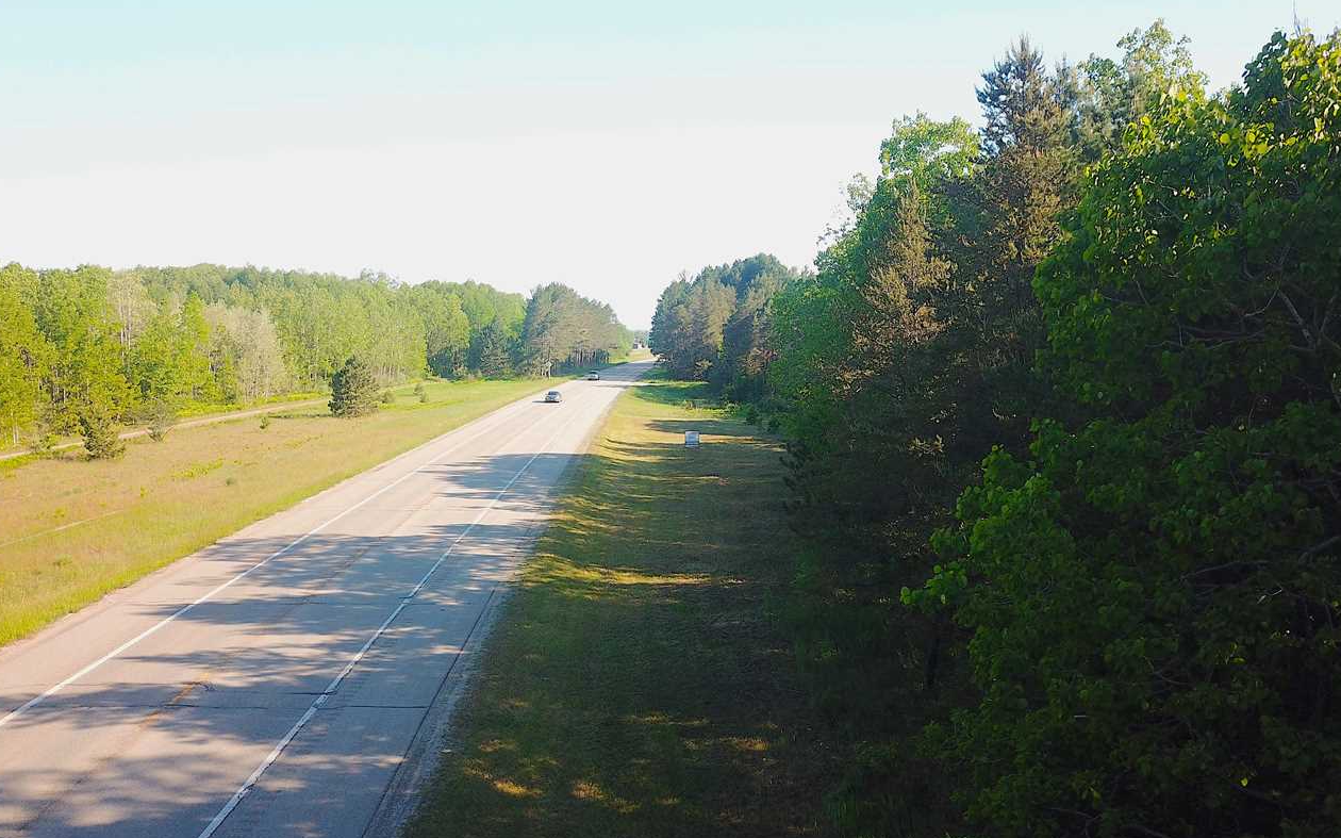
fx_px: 1023
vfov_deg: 44.3
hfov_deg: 66.5
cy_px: 503
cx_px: 668
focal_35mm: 28
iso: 100
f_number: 2.2
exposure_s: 1/179
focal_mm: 4.73
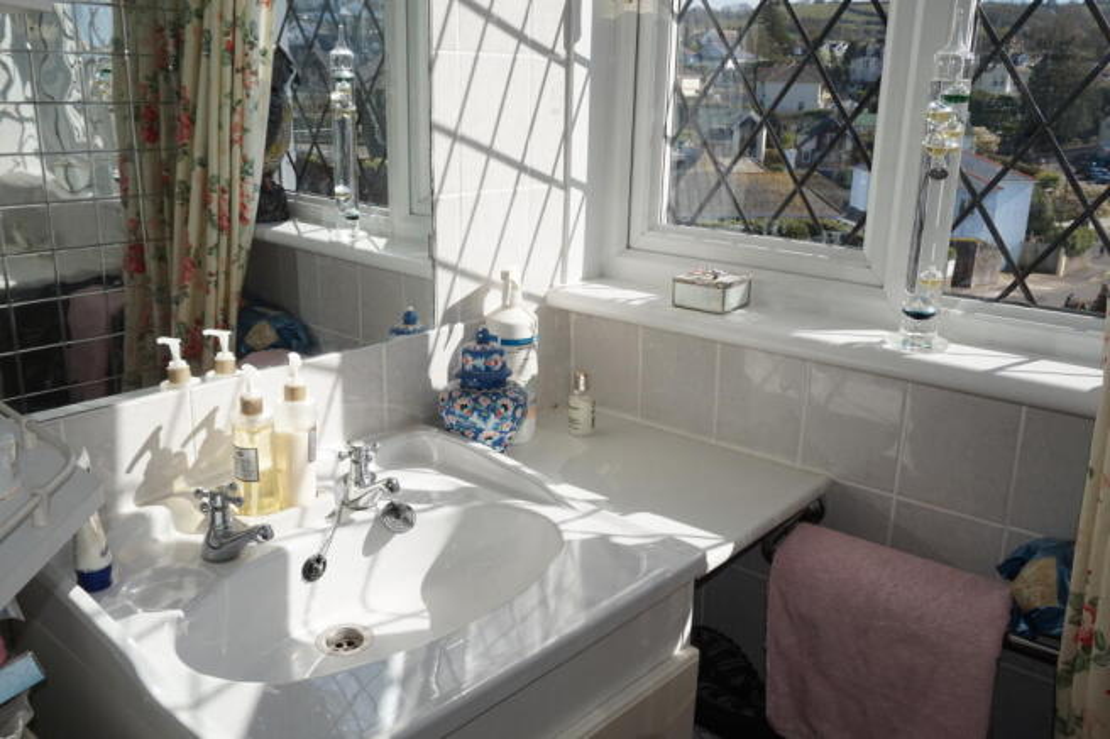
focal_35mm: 30
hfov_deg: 61.9
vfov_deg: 43.6
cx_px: 555
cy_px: 370
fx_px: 925
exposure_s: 1/160
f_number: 9
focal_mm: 20
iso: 100
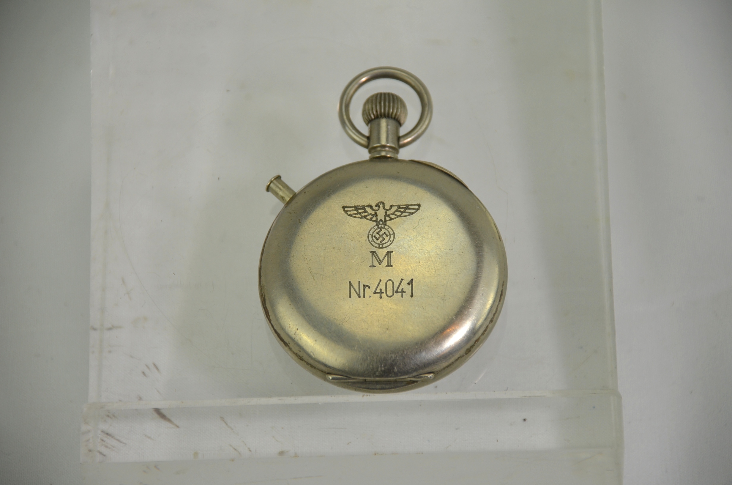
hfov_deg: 10.2
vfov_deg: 6.8
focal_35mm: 202
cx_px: 366
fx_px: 4109
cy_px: 242
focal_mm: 135
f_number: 5.6
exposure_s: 1/400
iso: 400
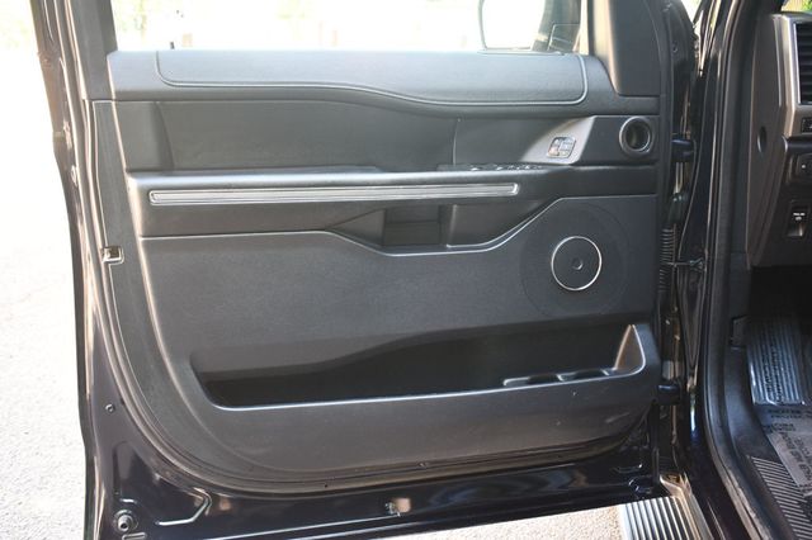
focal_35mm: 37
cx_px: 406
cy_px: 270
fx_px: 834
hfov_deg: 51.9
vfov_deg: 35.9
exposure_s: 1/125
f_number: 4
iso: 1400
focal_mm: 25
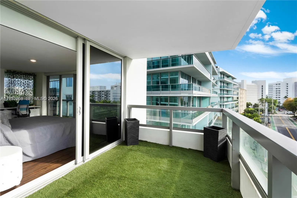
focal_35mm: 16
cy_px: 99
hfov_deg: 96.7
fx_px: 132
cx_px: 148
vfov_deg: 73.7
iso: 100
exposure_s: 1/10
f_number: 11
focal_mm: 16
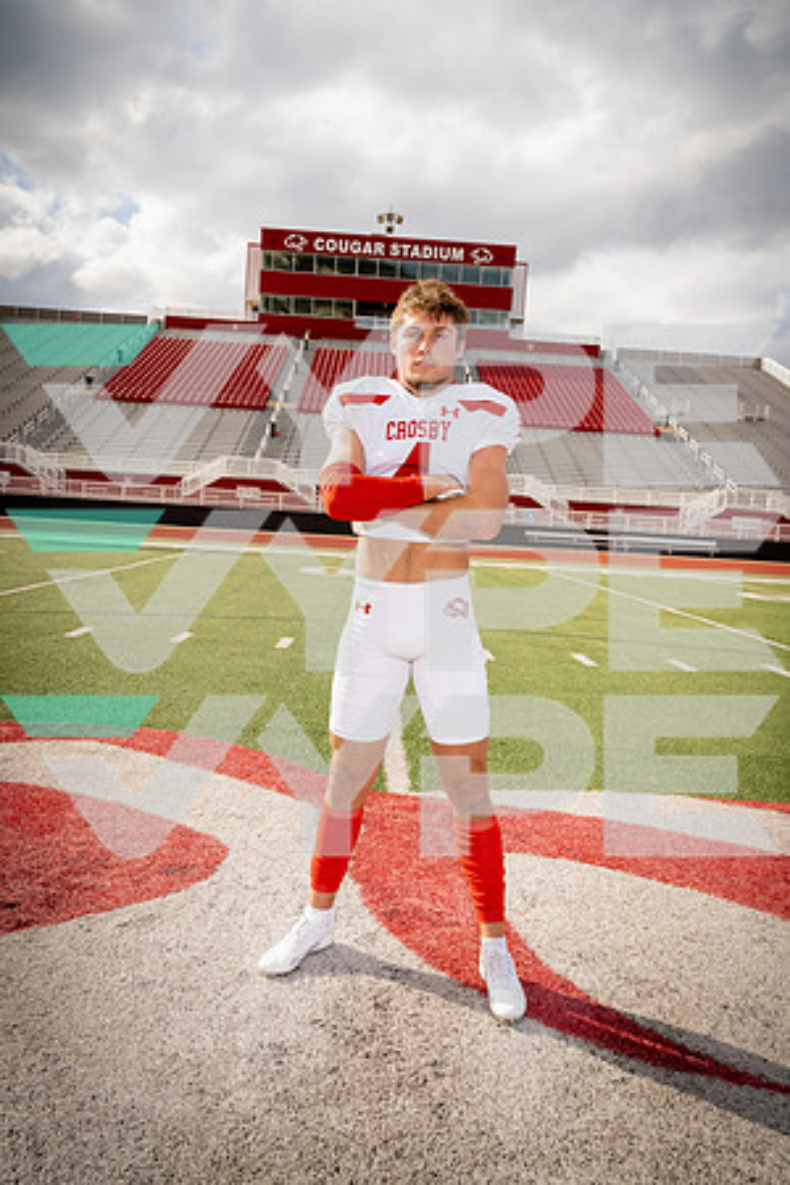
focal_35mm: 28
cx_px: 395
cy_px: 592
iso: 100
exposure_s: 1/250
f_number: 8
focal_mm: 28
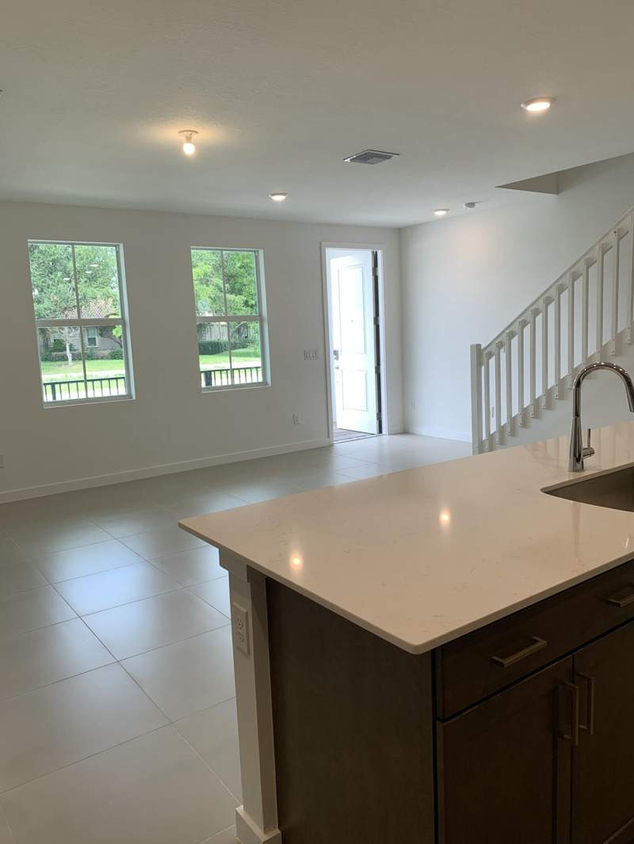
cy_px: 422
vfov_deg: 67.3
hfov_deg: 53.1
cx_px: 317
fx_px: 635
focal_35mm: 26
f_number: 1.8
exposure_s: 1/120
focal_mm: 4.25
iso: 32
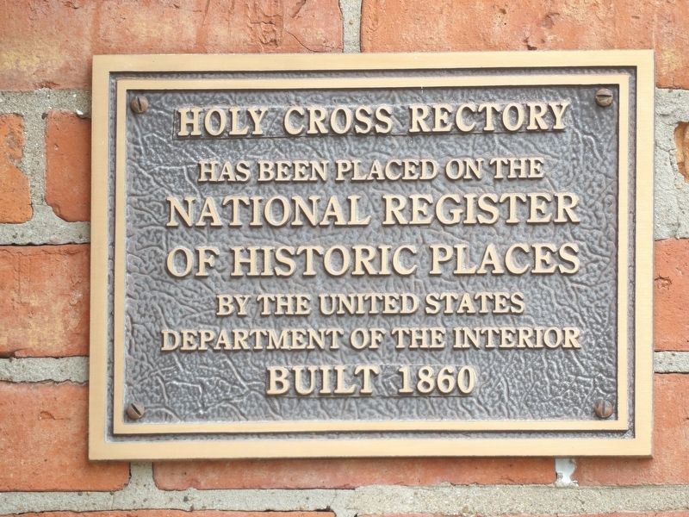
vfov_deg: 1.5
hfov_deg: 2.1
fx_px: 19247
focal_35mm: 967
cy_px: 258
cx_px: 344
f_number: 5.3
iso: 183
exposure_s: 1/100
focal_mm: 173.5
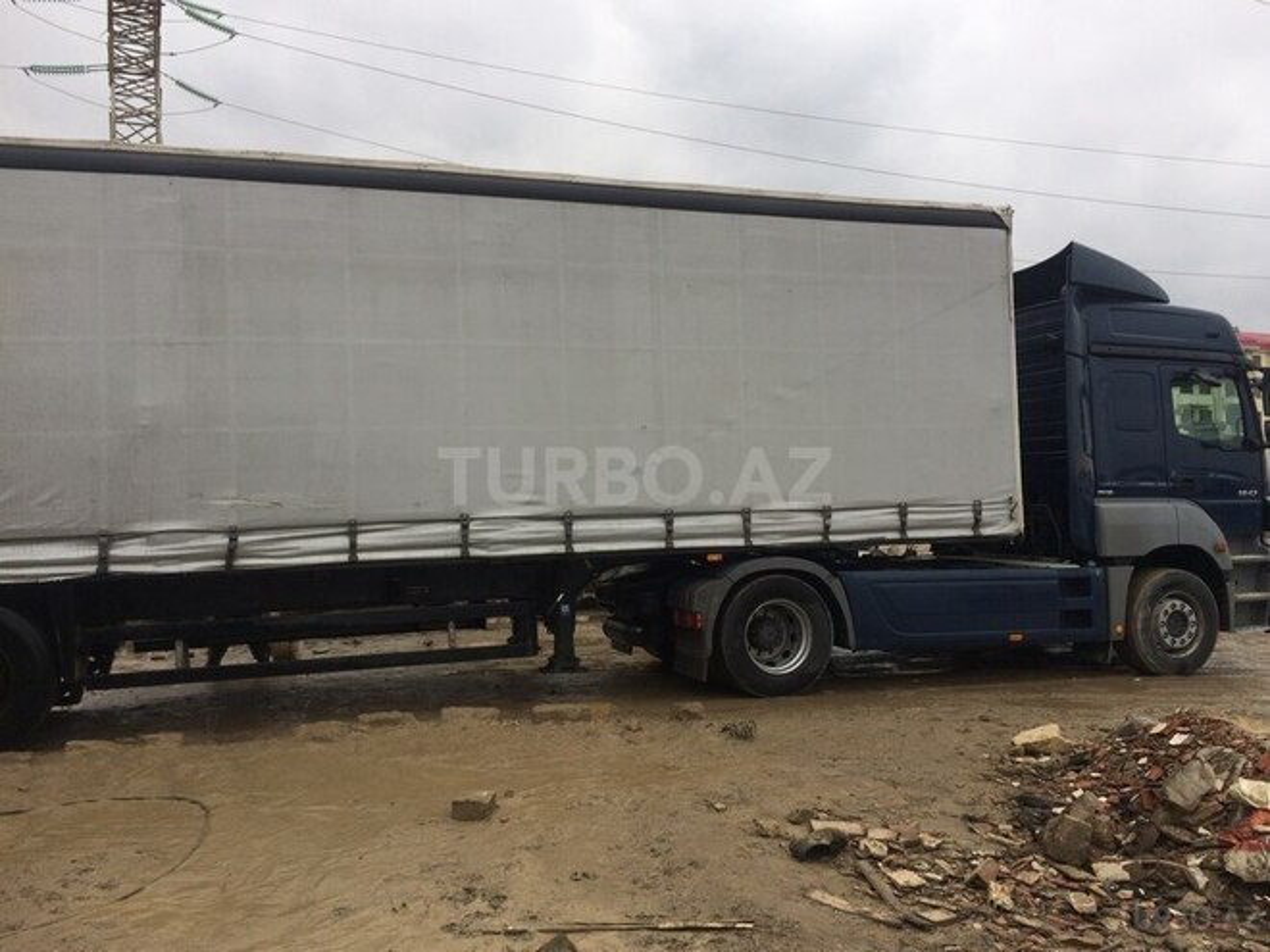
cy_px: 476
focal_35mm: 29
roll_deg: +0.6
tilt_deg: +1.6
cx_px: 635
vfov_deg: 48.2
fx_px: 1064
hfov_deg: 61.7
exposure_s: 1/838
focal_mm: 4.15
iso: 32
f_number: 2.2
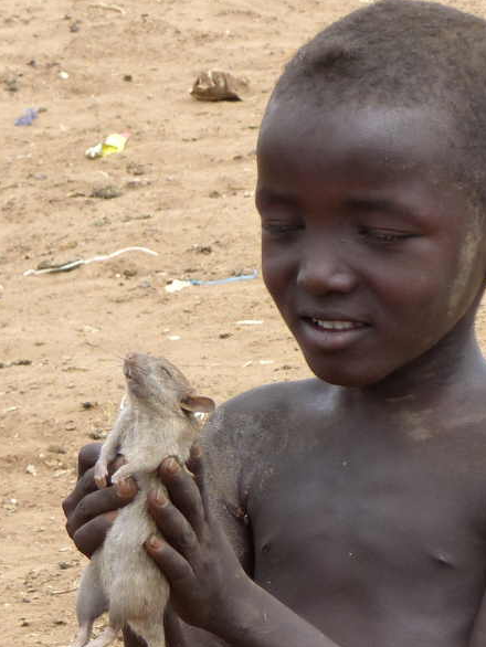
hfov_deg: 6.5
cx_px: 358
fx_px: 4246
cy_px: 477
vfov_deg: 8.7
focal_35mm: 227
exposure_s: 1/400
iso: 100
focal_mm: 23.9
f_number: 4
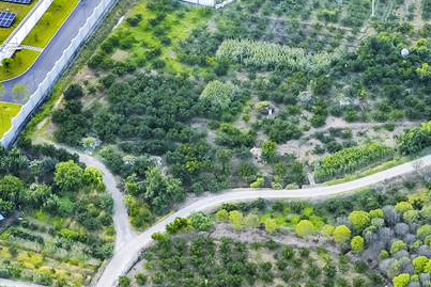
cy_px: 202
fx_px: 1665
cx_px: 335
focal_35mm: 139
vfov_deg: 9.9
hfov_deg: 14.7
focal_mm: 14.45
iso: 100
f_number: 2.8
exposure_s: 1/100
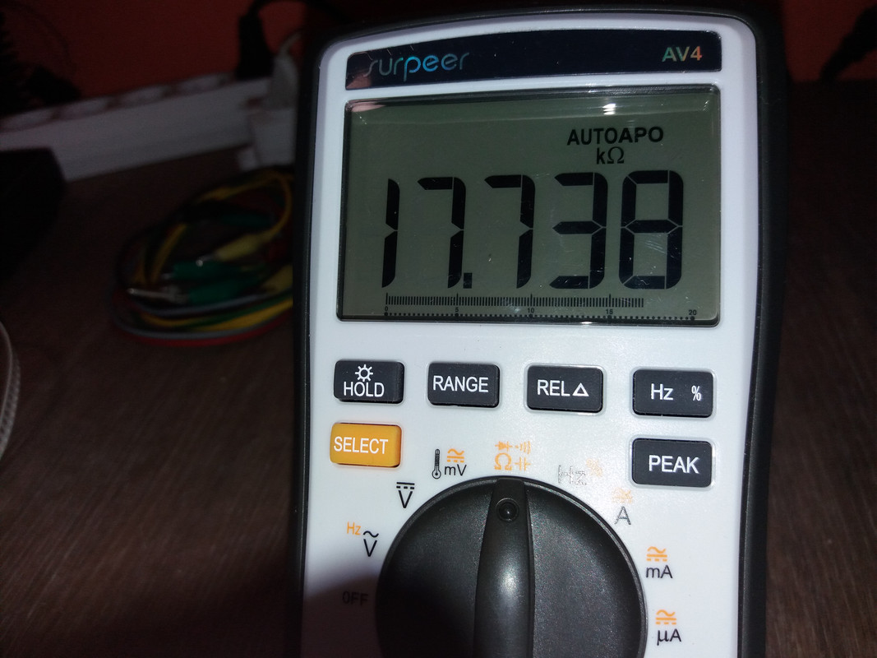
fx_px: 709
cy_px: 329
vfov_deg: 49.7
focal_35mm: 28
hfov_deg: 63.4
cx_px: 438
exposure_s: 1/420
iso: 64
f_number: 1.9
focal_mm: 3.7
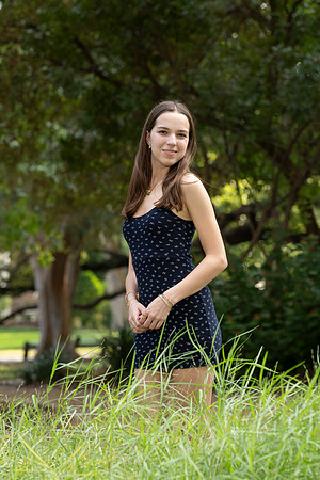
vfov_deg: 10.3
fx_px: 2666
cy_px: 240
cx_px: 160
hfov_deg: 6.9
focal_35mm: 200
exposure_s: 1/200
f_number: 8
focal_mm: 200
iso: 1250
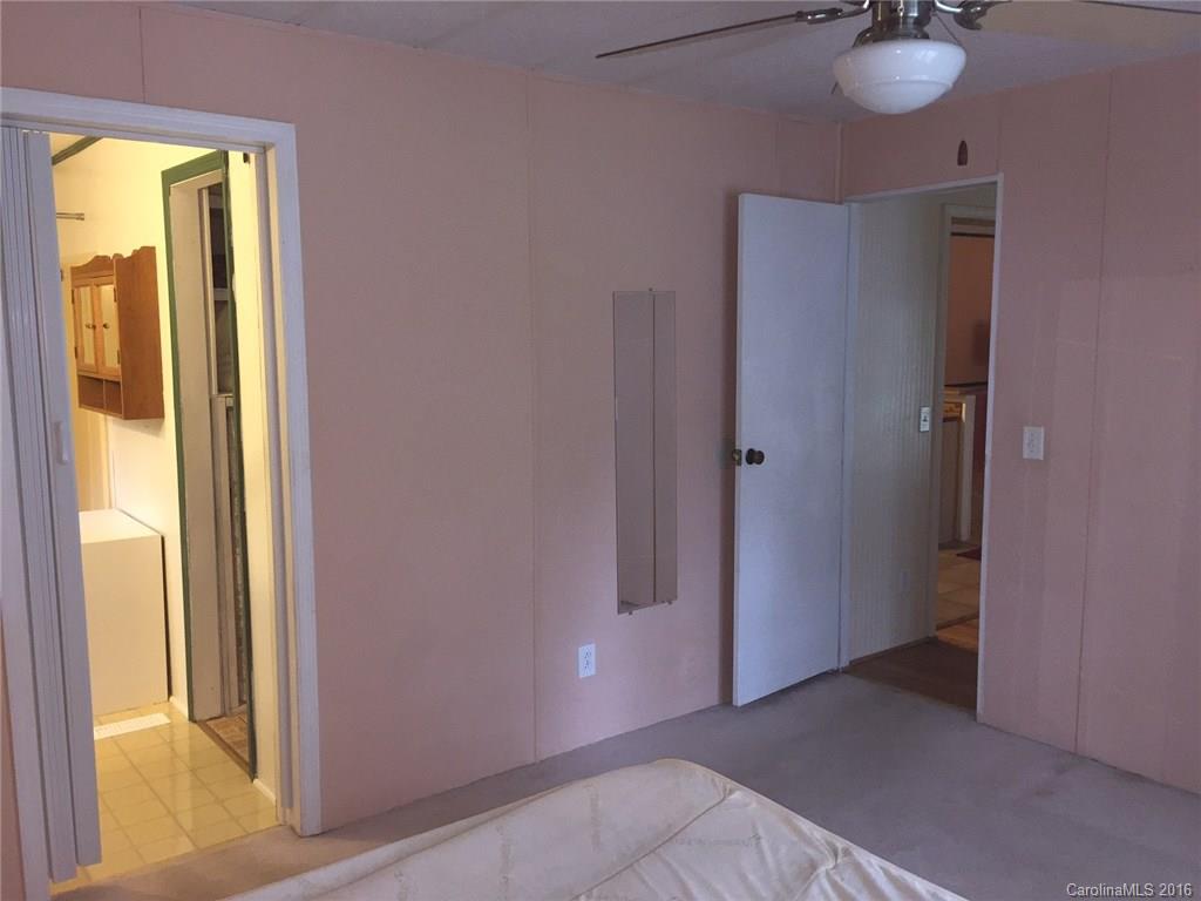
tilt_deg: -8.5
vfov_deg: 48.2
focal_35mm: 29
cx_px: 600
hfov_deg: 61.7
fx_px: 1006
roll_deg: -1.1
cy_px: 450
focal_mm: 4.15
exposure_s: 1/30
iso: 160
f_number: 2.2
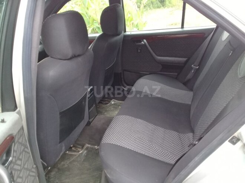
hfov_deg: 58.4
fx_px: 219
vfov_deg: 45.4
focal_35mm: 31
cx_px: 122
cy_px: 92
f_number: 2.2
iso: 64
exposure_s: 1/33
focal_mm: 3.3
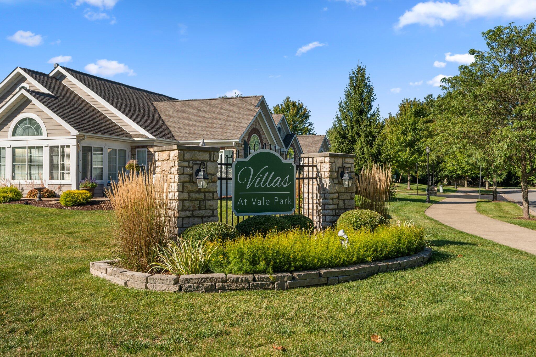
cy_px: 178
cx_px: 268
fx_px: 536
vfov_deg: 36.9
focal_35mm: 36
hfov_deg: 53.1
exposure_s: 1/1250
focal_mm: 24
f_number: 2.8
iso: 160
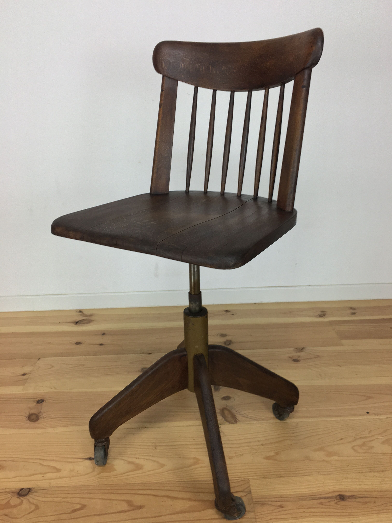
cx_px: 196
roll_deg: +1.3
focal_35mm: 29
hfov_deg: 48.2
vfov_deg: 61.7
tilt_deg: -22.5
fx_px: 438
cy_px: 262
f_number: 2.2
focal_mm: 4.15
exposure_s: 1/33
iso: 50
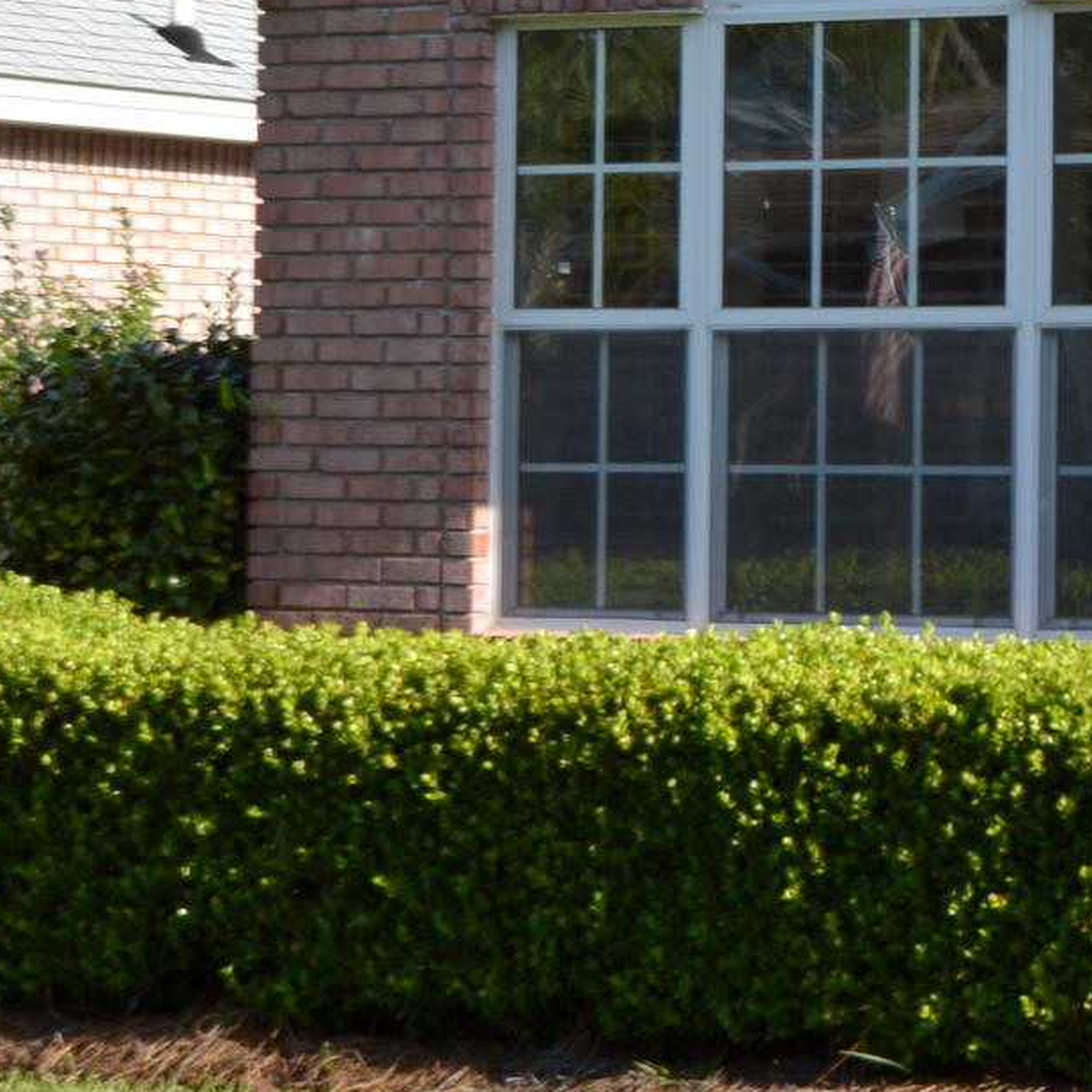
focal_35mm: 124
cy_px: 269
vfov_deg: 14.0
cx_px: 1872
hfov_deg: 12.9
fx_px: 4426
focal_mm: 20
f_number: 7.1
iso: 100
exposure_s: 1/200
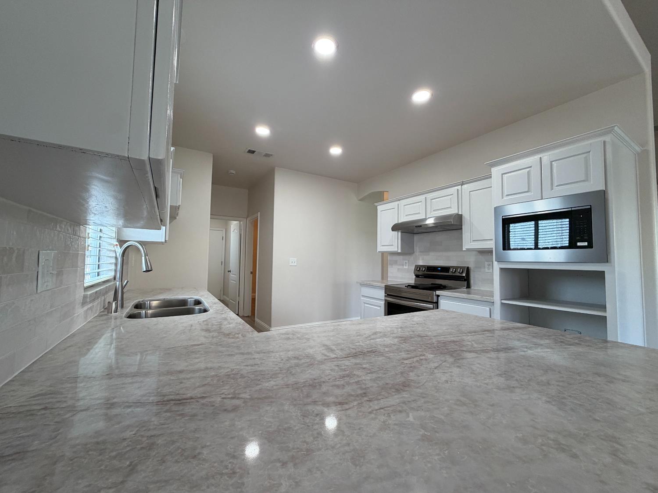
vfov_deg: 85.7
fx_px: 266
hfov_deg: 102.1
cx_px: 329
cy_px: 246
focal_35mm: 14
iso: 160
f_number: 2.2
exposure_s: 1/120
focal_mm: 2.22
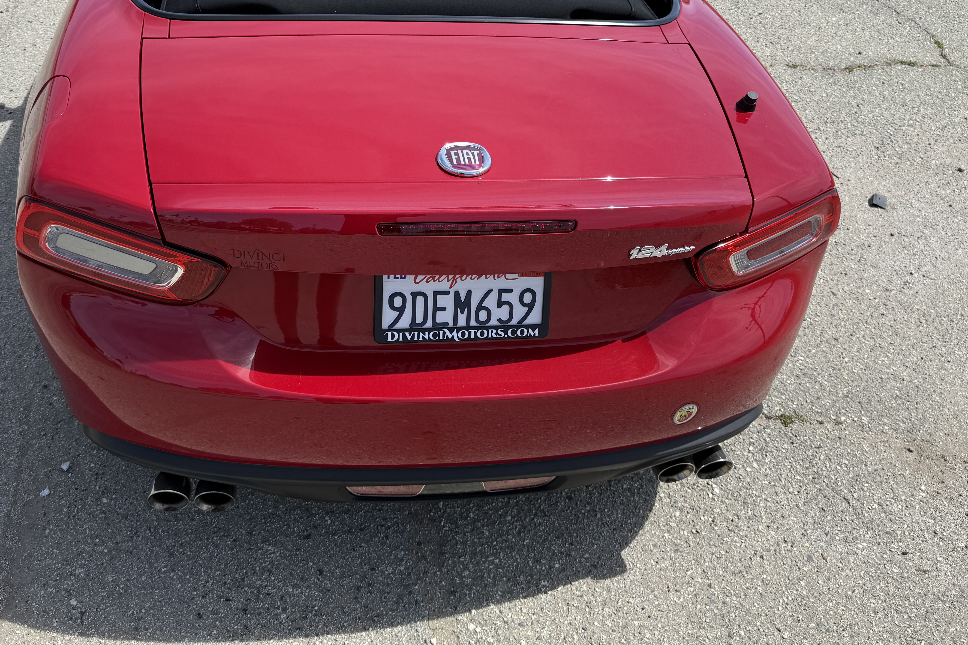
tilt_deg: -32.1
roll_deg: -5.5
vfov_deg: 38.4
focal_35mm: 34
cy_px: 211
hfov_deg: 55.6
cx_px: 410
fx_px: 914
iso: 80
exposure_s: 1/3279
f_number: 1.78
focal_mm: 6.76
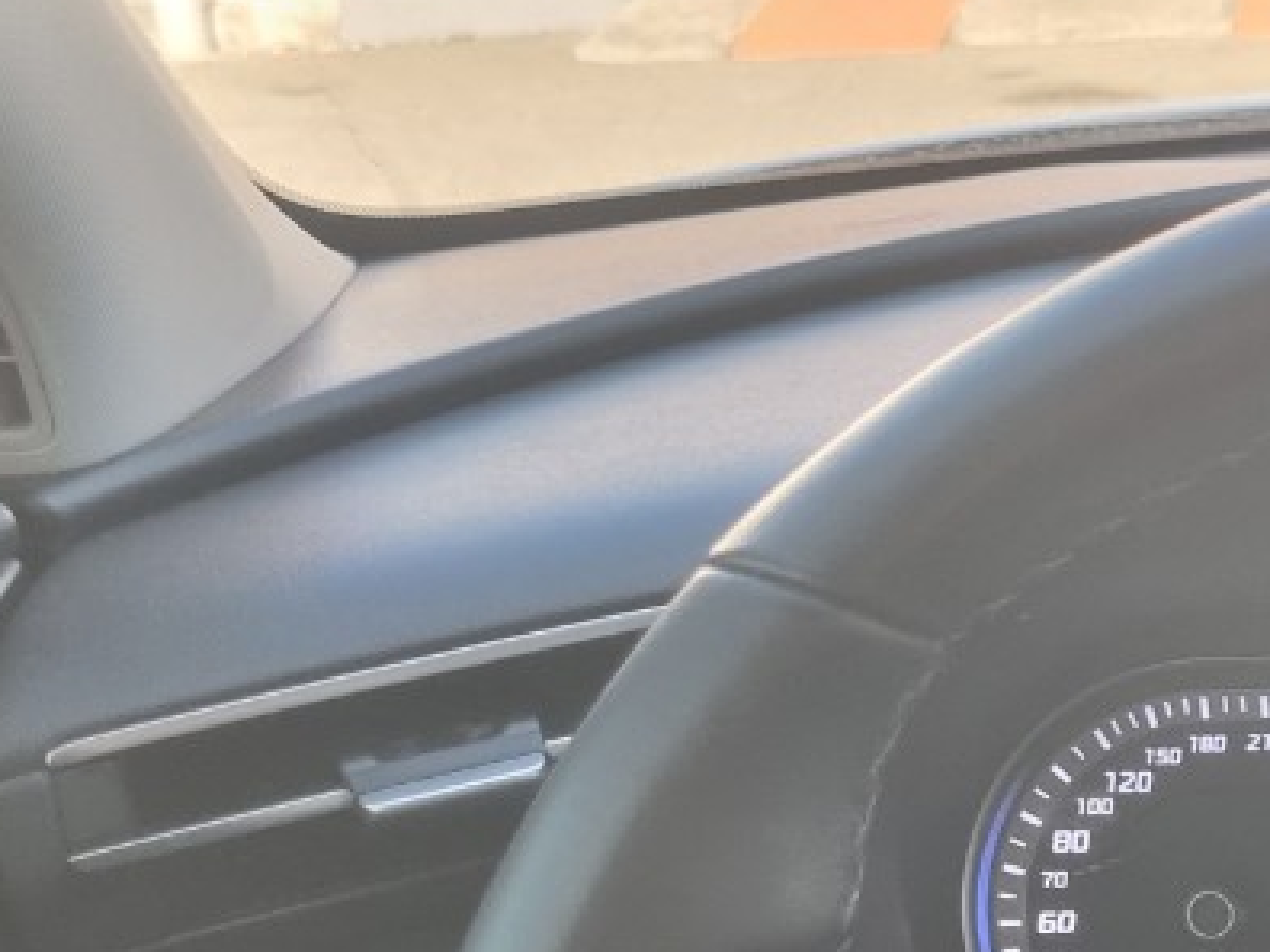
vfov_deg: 15.9
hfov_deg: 21.2
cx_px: 1632
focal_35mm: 84
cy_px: 1497
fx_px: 3082
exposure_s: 1/120
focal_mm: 5.4
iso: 320
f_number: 1.8
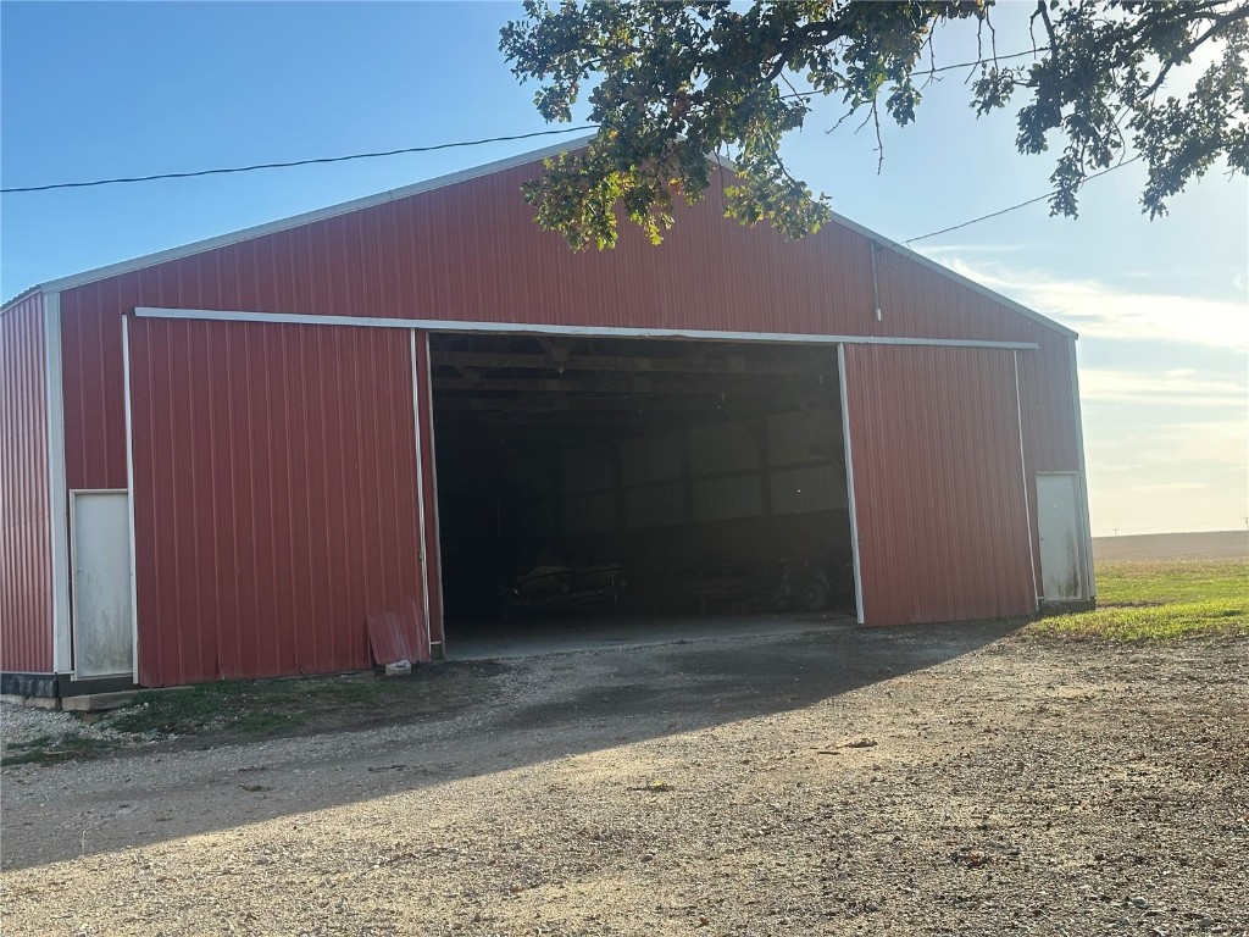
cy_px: 468
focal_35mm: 48
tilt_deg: +4.9
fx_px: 1732
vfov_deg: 30.3
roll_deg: +3.4
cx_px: 624
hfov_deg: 39.7
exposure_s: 1/1613
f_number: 1.78
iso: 64
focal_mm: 6.86
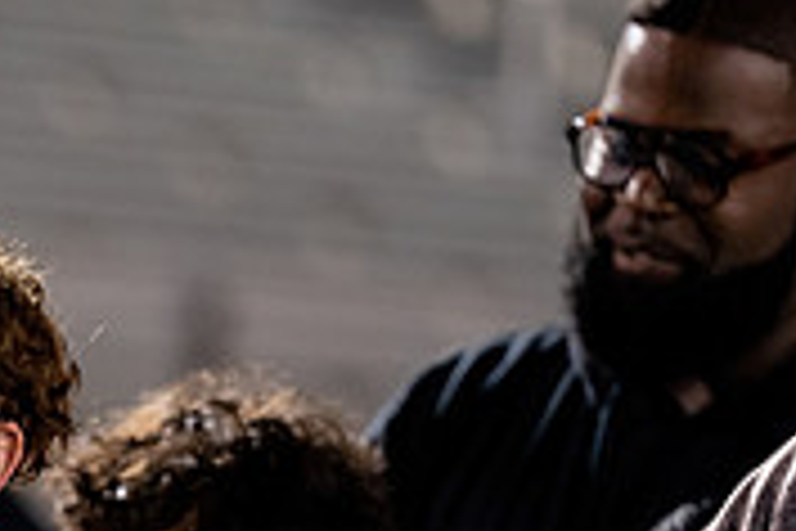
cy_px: 677
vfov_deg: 2.4
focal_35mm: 566
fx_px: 12514
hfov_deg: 3.6
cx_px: -225
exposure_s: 1/320
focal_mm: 173
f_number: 2.8
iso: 3200
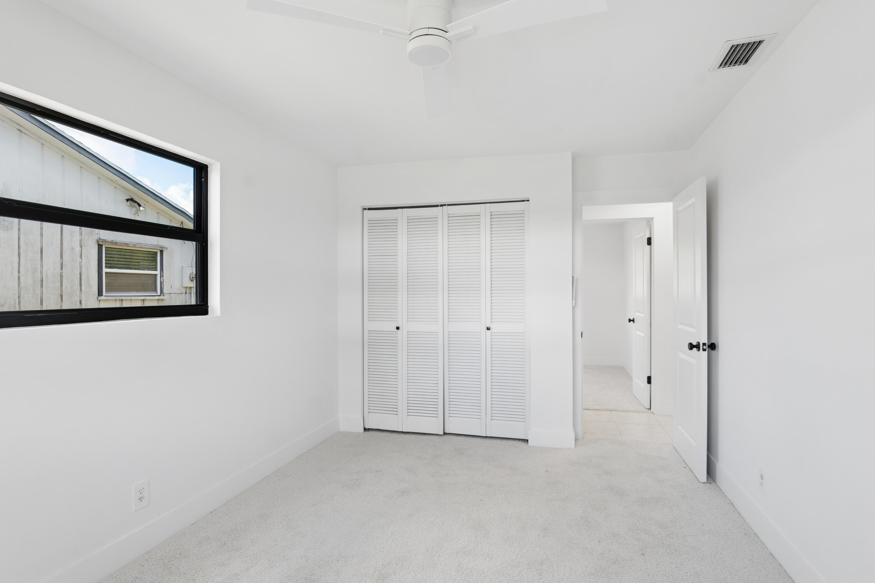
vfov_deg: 67.4
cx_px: 438
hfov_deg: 90.0
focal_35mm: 18
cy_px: 292
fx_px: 437
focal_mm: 12
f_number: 9
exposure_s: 1/40
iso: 200
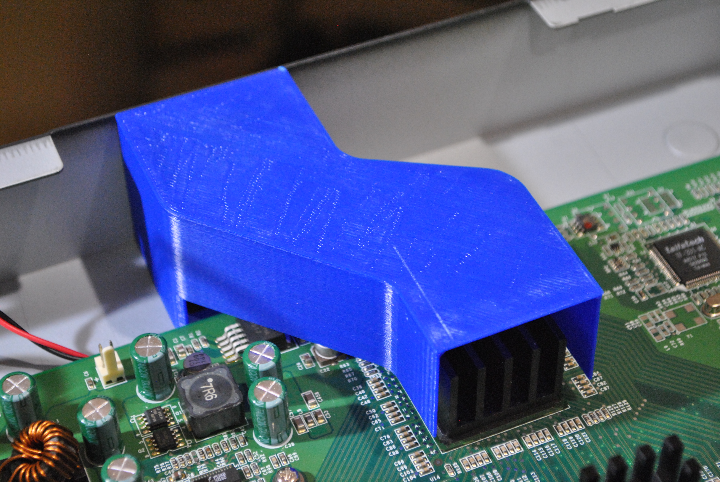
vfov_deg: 16.6
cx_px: 360
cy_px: 241
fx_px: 1652
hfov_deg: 24.6
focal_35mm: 82
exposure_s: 1/15
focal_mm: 55
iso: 1100
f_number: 5.6
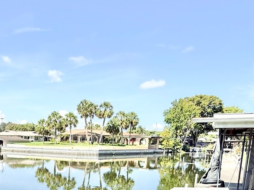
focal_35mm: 36
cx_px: 54
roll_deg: -1.7
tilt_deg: -10.0
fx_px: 264
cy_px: 185
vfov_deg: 36.2
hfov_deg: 48.7
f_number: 2.2
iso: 50
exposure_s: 1/1698
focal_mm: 2.22
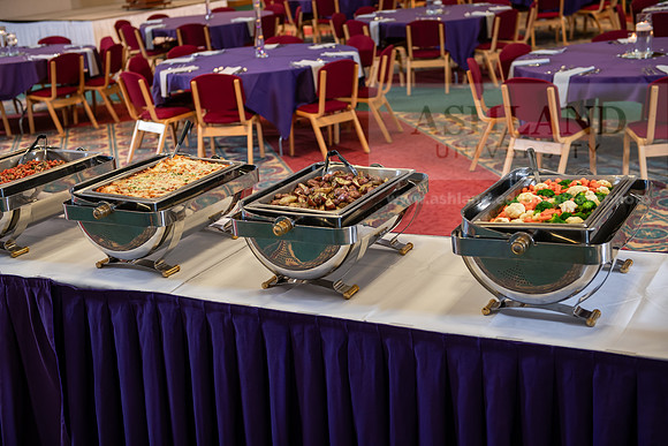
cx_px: 334
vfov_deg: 26.0
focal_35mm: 52
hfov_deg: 38.2
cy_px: 223
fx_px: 965
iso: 500
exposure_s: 1/100
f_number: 3.2
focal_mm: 52
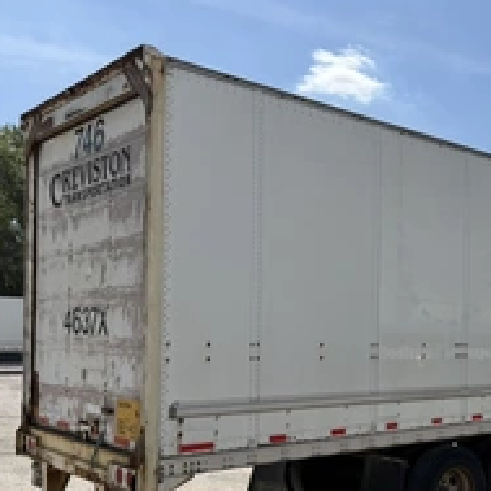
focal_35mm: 45
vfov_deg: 37.0
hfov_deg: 35.4
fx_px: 722
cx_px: 439
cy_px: 338
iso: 80
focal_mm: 6.76
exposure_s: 1/5714
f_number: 1.78
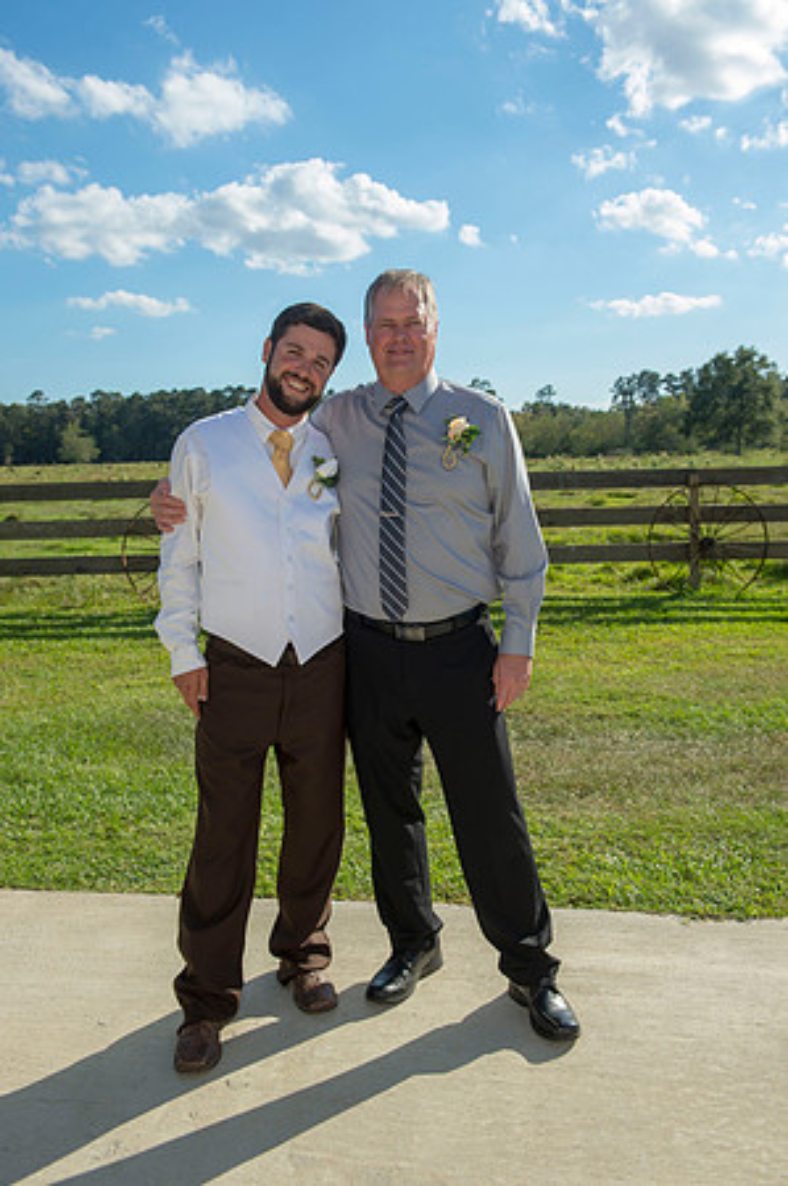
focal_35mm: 32
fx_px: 1053
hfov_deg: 41.0
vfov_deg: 58.8
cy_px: 593
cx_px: 394
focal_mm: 32
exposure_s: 1/500
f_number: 6.3
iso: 200
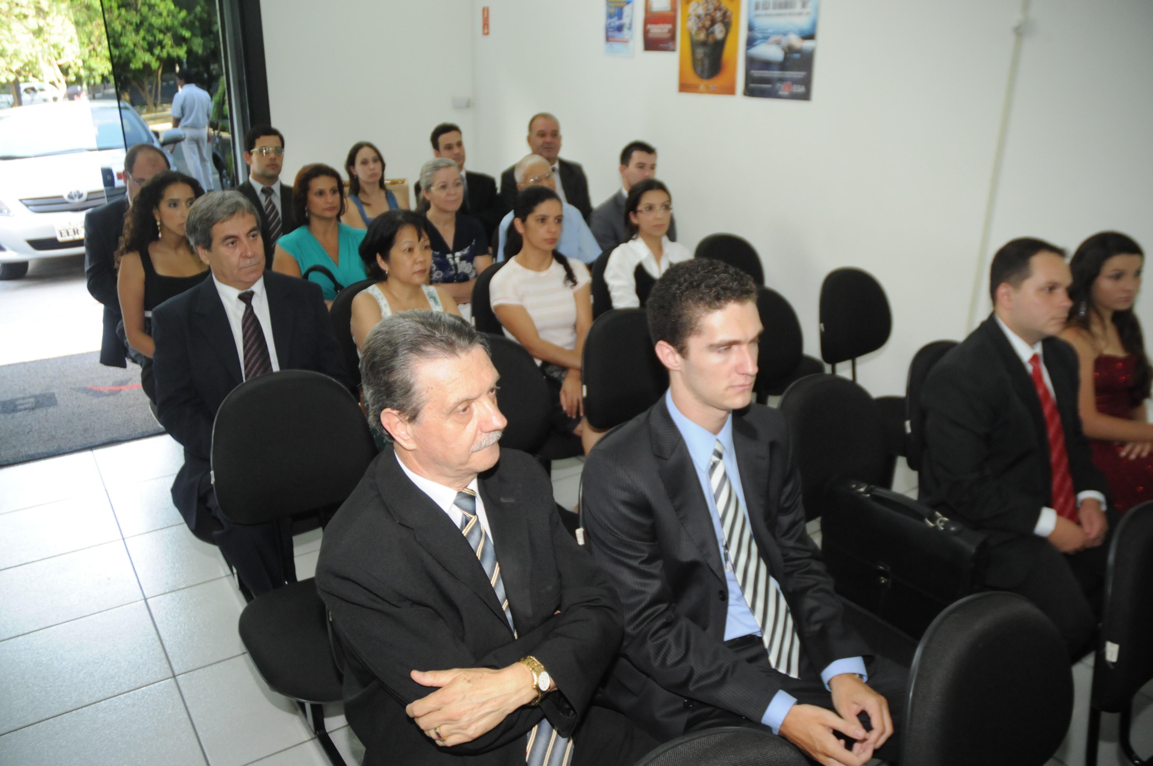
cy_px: 383
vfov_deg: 47.8
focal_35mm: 27
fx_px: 864
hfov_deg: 67.4
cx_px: 576
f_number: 3.5
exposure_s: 1/80
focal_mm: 18
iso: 1000
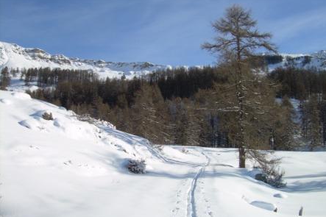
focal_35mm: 40
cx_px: 164
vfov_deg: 33.4
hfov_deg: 48.5
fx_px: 362
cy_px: 103
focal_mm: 6.3
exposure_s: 1/594
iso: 50
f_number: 4.6
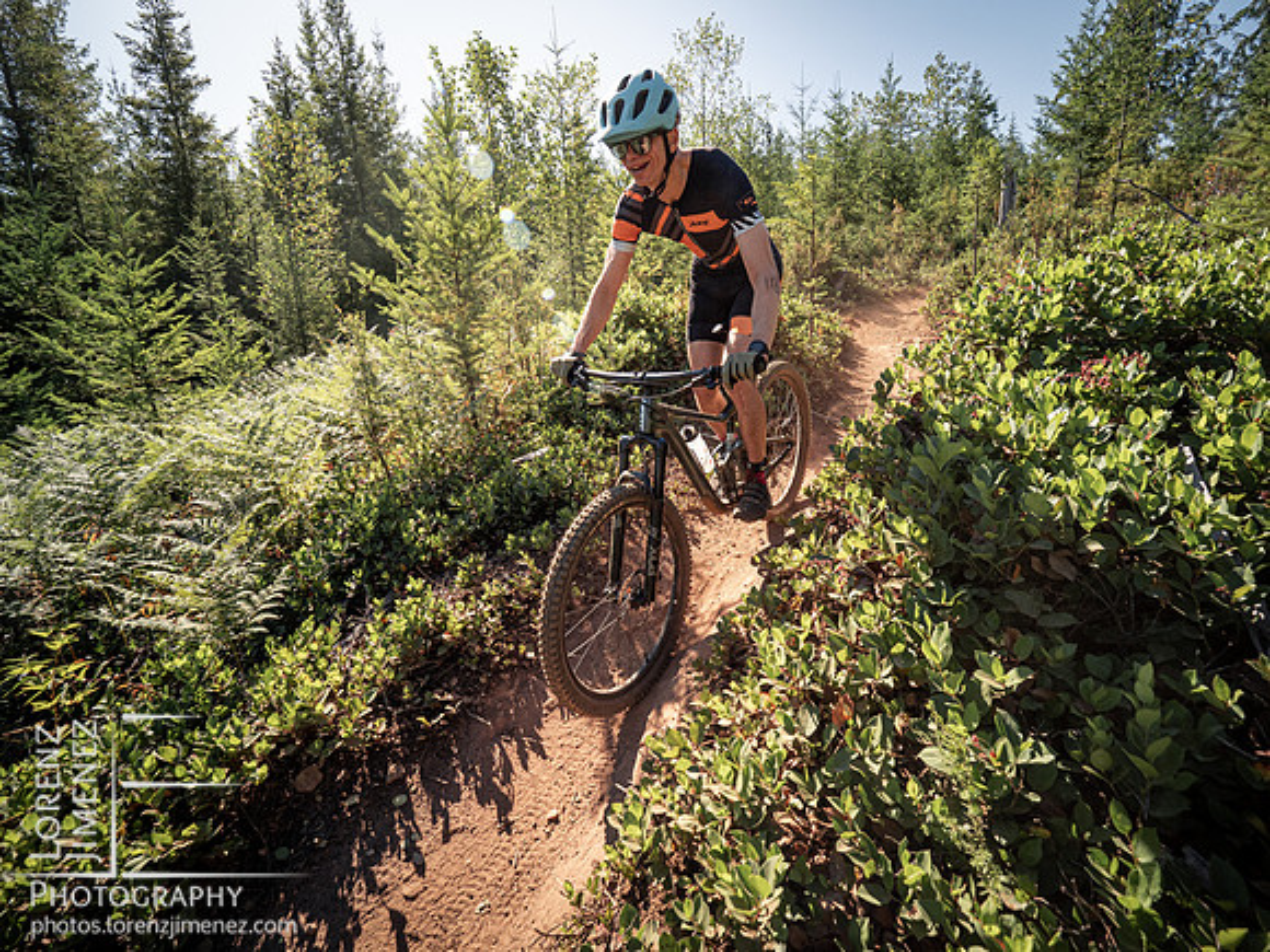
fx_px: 587
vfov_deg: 78.1
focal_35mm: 16
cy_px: 476
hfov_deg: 94.5
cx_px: 635
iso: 400
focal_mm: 8
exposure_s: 1/1000
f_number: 4
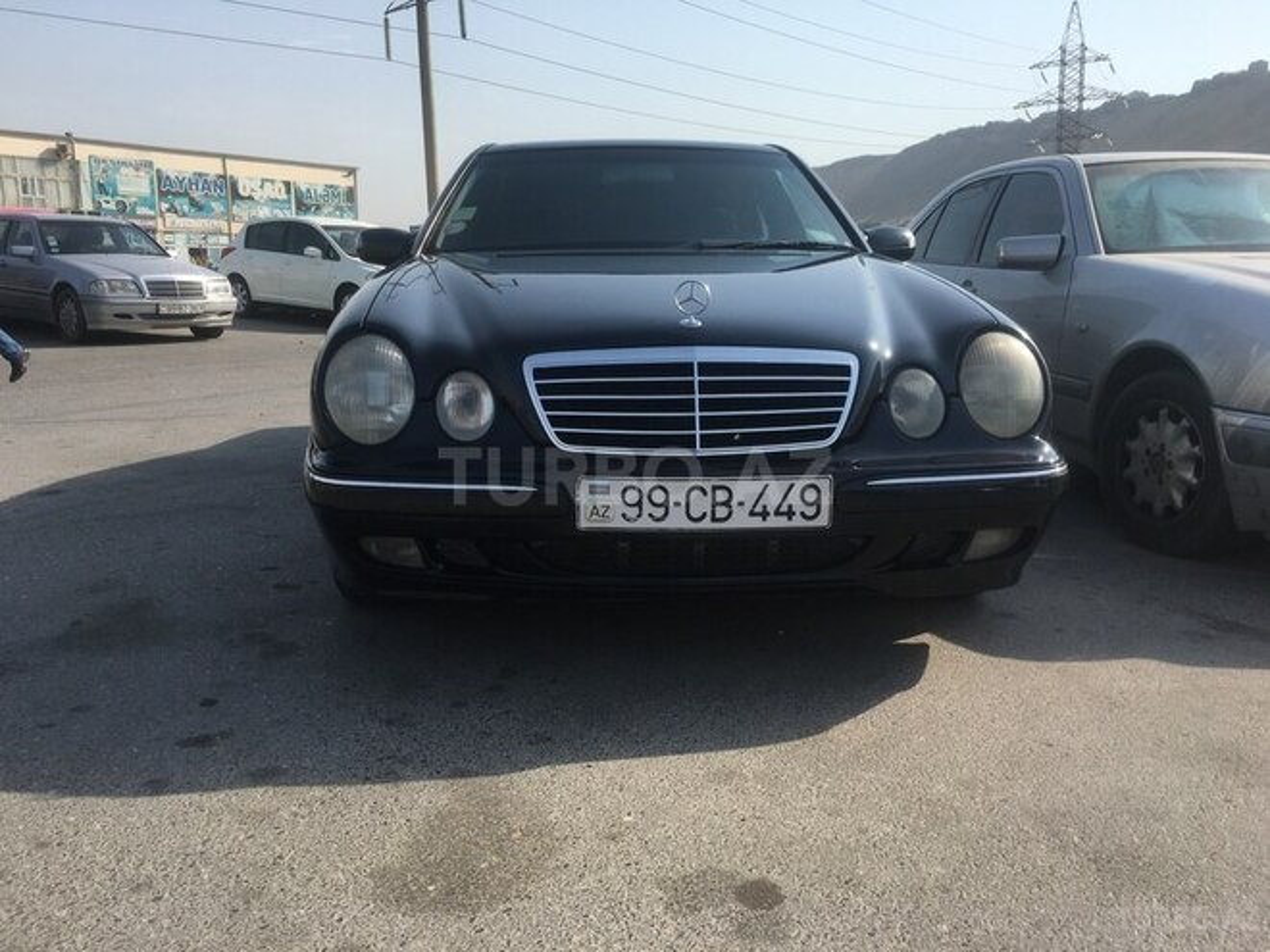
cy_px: 476
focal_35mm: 29
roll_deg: -0.1
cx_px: 635
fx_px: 1064
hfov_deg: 61.7
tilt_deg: -10.3
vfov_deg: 48.2
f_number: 2.2
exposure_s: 1/1672
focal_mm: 4.15
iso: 25
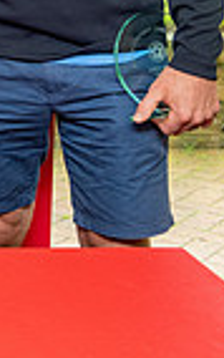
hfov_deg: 7.7
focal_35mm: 146
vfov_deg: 13.7
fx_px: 1423
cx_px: -463
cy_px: -117
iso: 400
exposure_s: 1/50
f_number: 5
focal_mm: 35
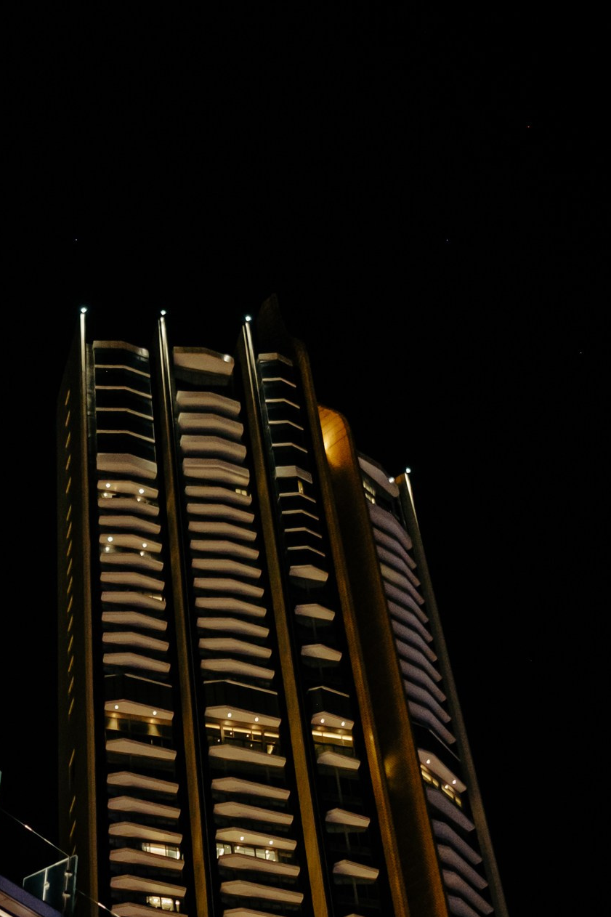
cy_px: 674
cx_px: 123
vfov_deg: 28.1
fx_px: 1808
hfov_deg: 19.0
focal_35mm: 71
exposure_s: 1/125
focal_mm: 23
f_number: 1.4
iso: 640
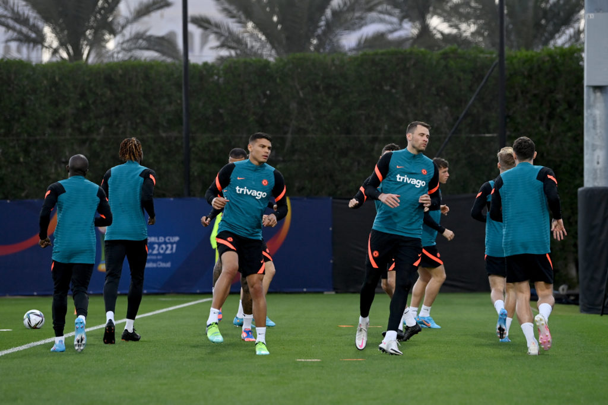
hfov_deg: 12.5
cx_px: 304
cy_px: 202
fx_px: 2787
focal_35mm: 165
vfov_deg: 8.3
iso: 2000
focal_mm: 165
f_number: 4
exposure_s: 1/400
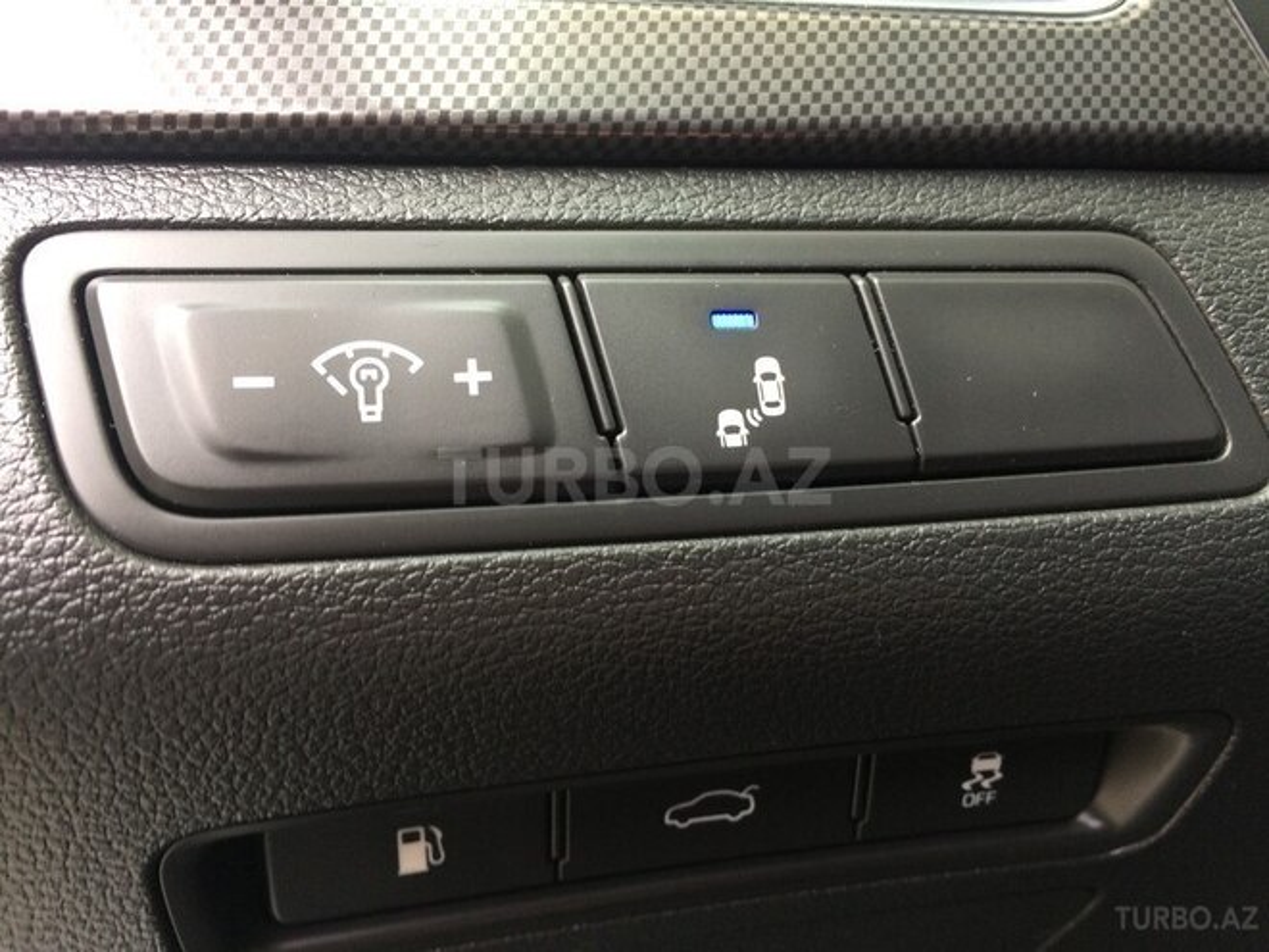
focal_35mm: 29
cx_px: 634
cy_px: 476
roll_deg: -1.3
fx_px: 1063
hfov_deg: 61.7
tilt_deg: -20.7
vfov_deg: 48.2
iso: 80
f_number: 2.2
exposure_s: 1/33
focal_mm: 4.15
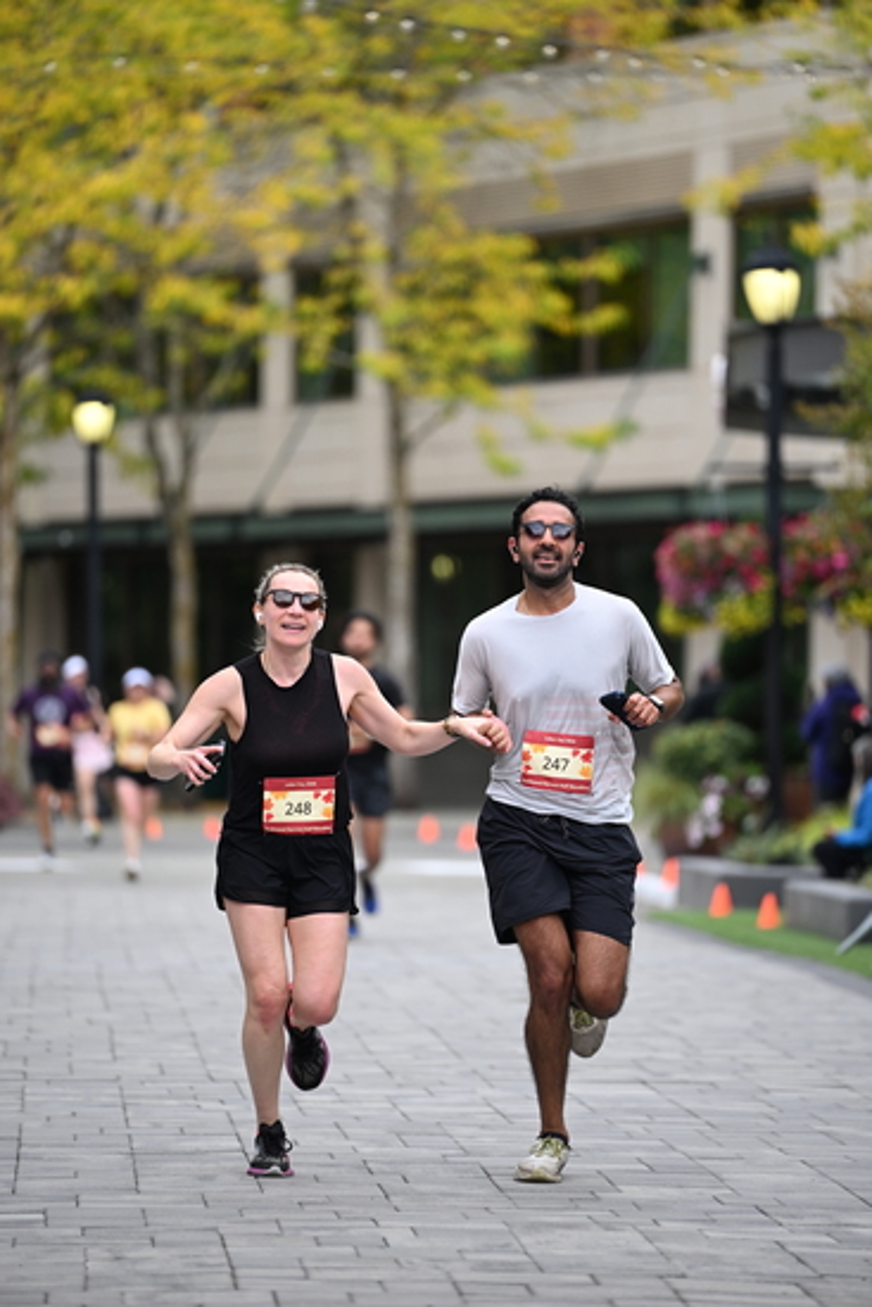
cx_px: 436
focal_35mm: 200
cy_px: 654
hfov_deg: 6.9
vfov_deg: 10.3
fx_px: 7262
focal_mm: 200
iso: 640
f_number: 2.8
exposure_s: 1/2000
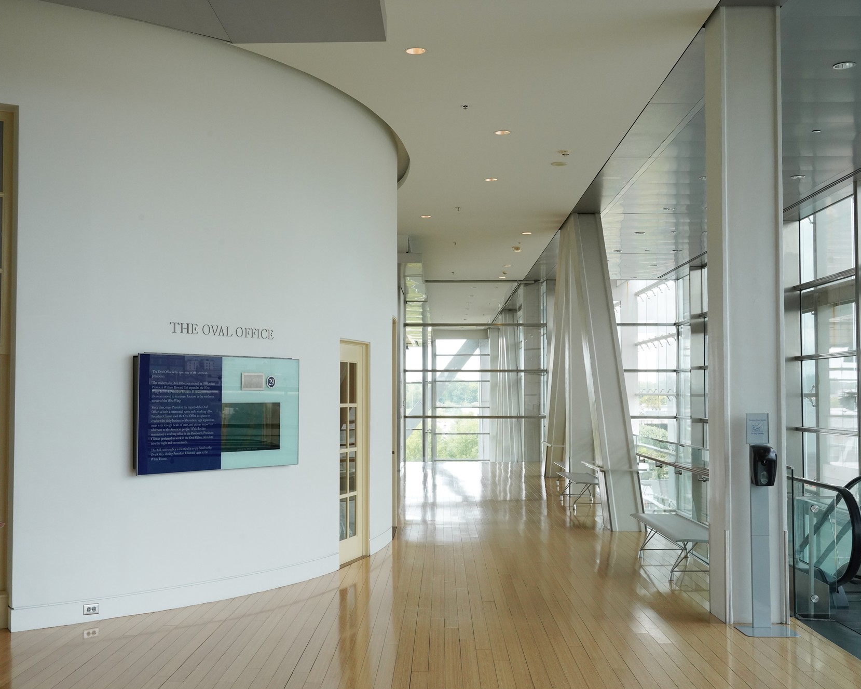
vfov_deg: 34.9
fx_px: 1096
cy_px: 345
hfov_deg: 42.9
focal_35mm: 43
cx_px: 407
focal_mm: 38
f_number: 14
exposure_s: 1/100
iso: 1600
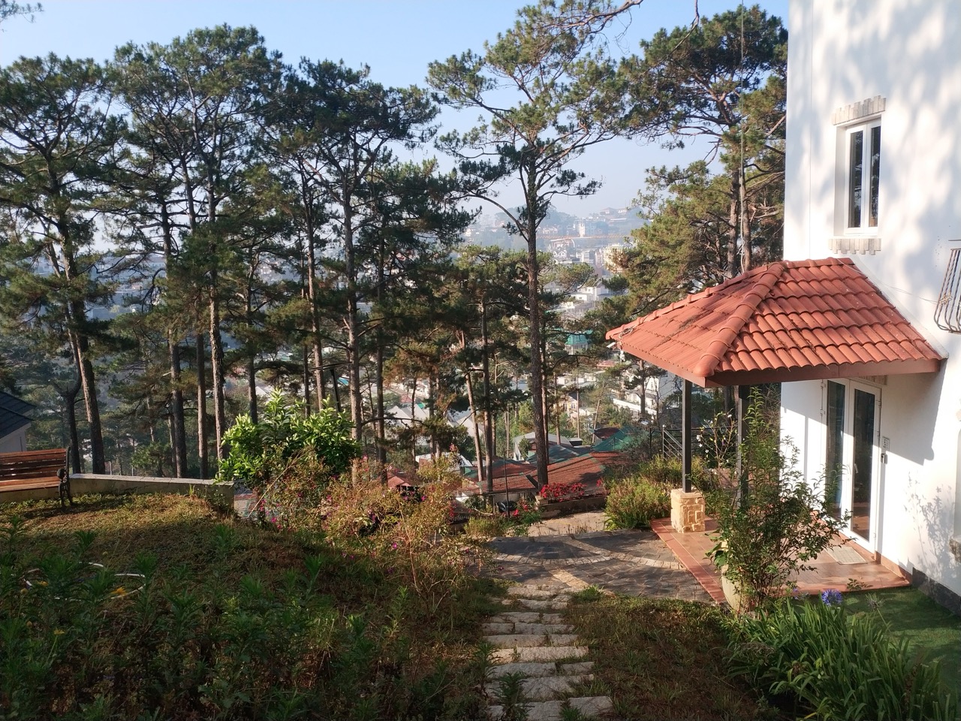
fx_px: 888
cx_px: 480
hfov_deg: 56.8
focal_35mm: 32
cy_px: 360
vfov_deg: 44.2
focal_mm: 4.5
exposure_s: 1/1013
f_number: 2
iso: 203
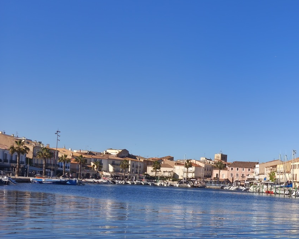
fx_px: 425
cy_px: 188
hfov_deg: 34.3
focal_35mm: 48
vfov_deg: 30.7
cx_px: 318
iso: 50
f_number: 1.65
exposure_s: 1/484
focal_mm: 6.18
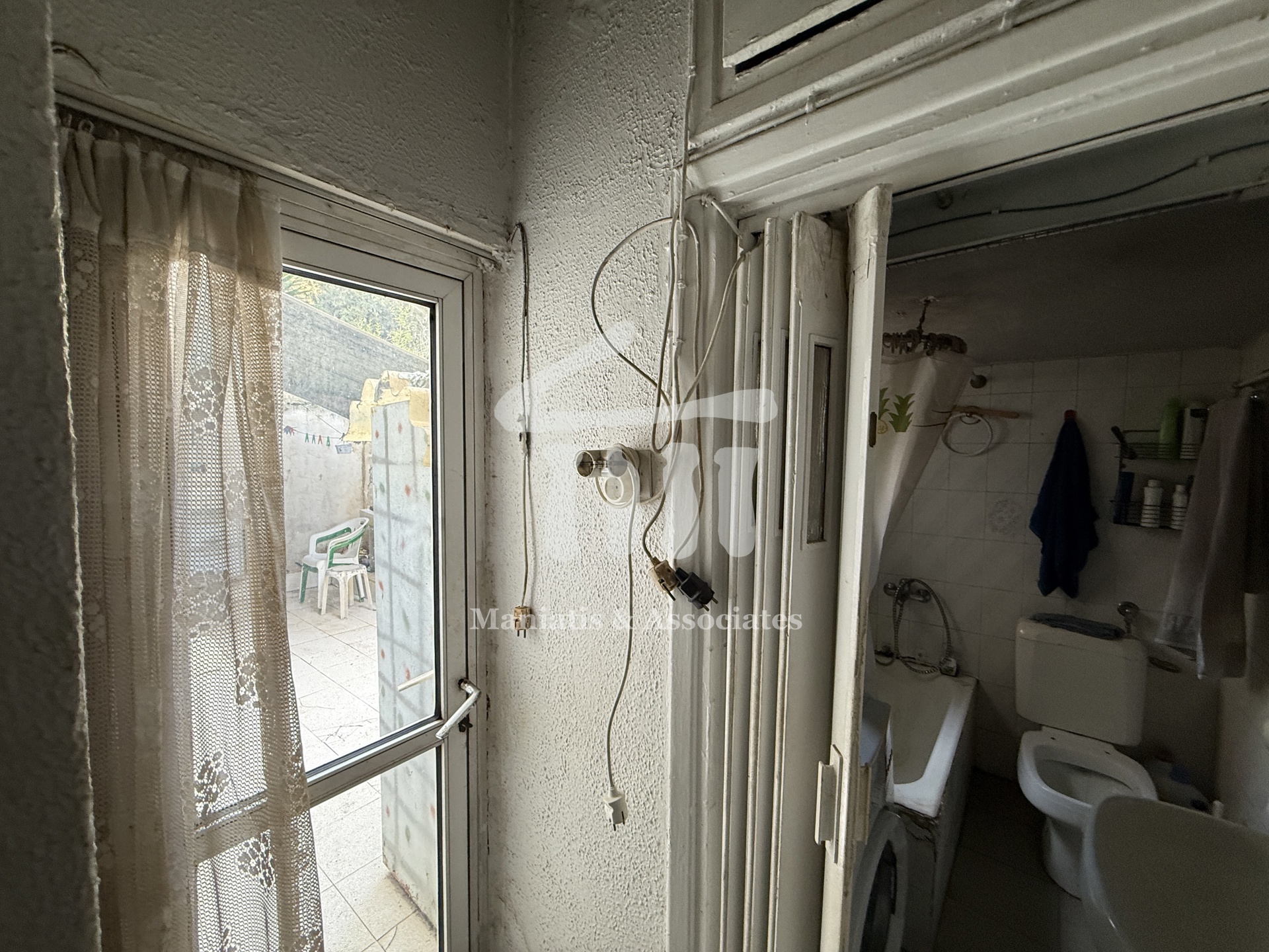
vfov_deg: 85.7
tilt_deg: -2.8
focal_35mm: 14
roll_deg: +0.5
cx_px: 634
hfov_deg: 102.1
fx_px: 513
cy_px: 476
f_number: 2.2
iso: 250
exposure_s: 1/100
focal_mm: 2.22
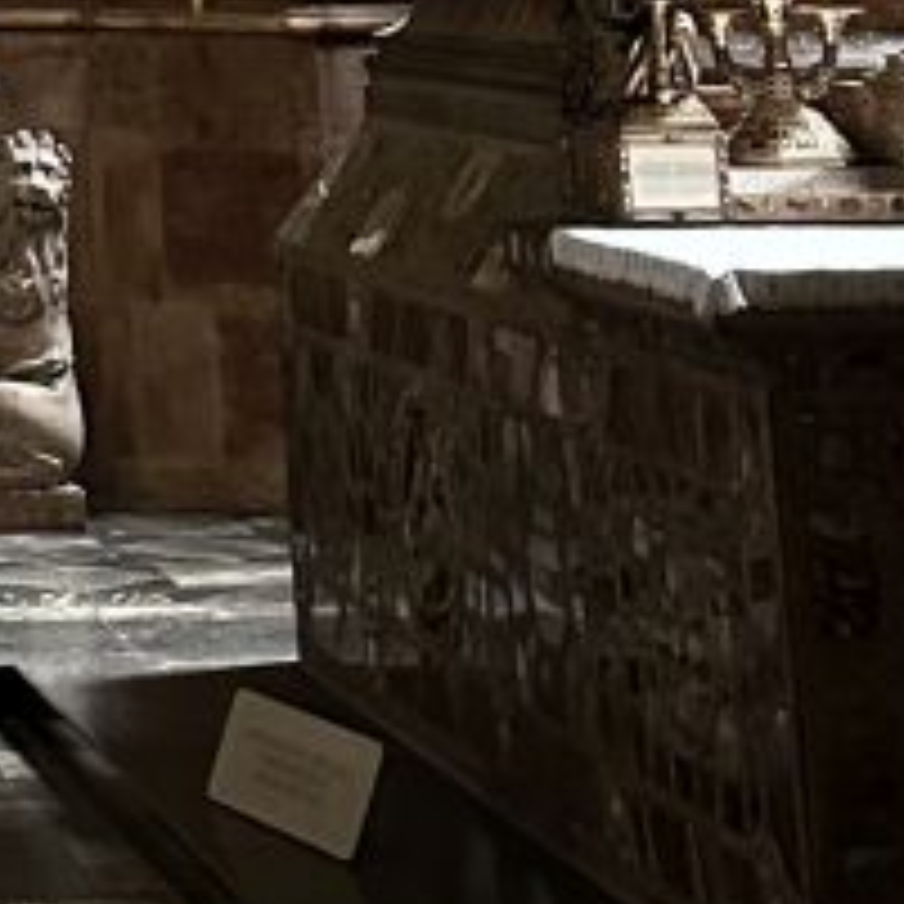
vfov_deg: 10.6
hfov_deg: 11.7
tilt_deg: +15.9
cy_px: -1289
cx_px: -535
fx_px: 4166
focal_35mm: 141
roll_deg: -0.1
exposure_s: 1/60
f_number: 1.78
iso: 800
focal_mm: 6.86
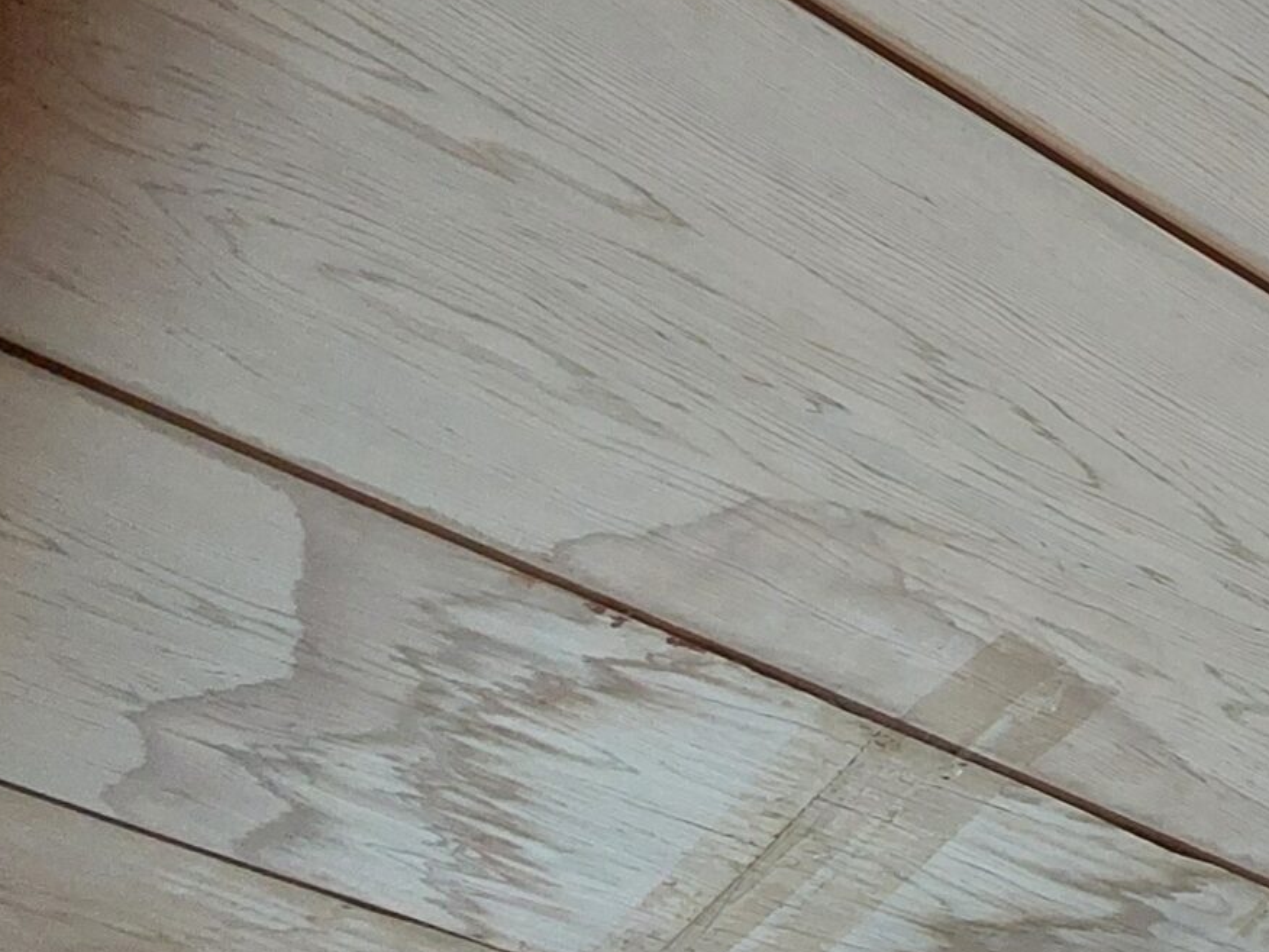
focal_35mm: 38
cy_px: 335
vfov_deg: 37.4
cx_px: 1136
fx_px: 1393
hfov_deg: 44.7
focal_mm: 1.74
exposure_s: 1/24
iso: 400
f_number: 2.2
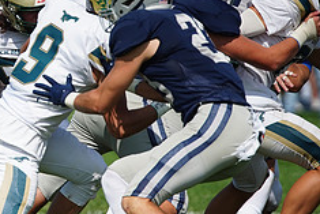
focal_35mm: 741
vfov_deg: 1.9
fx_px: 6590
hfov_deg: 2.8
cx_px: -37
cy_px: 107
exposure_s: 1/8000
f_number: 2.8
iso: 400
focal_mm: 300
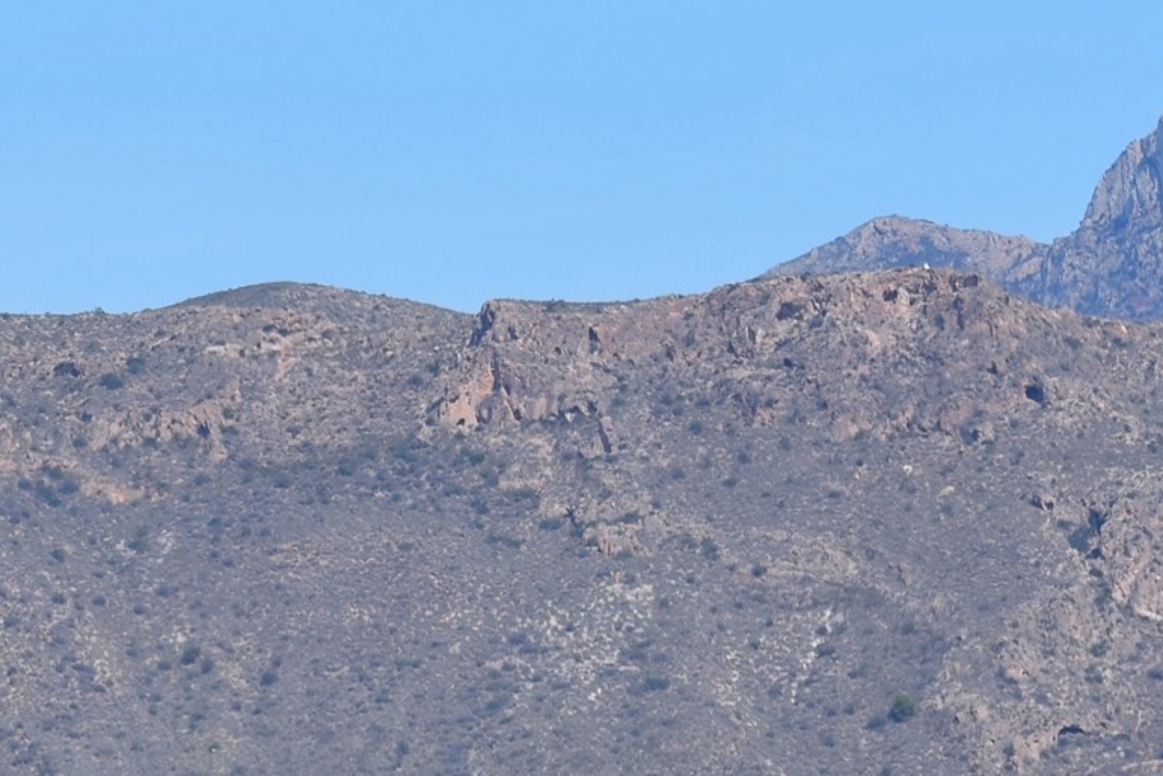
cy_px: 1140
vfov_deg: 2.8
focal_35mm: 491
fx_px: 15846
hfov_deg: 4.2
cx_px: 498
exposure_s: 1/500
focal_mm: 105
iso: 100
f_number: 8
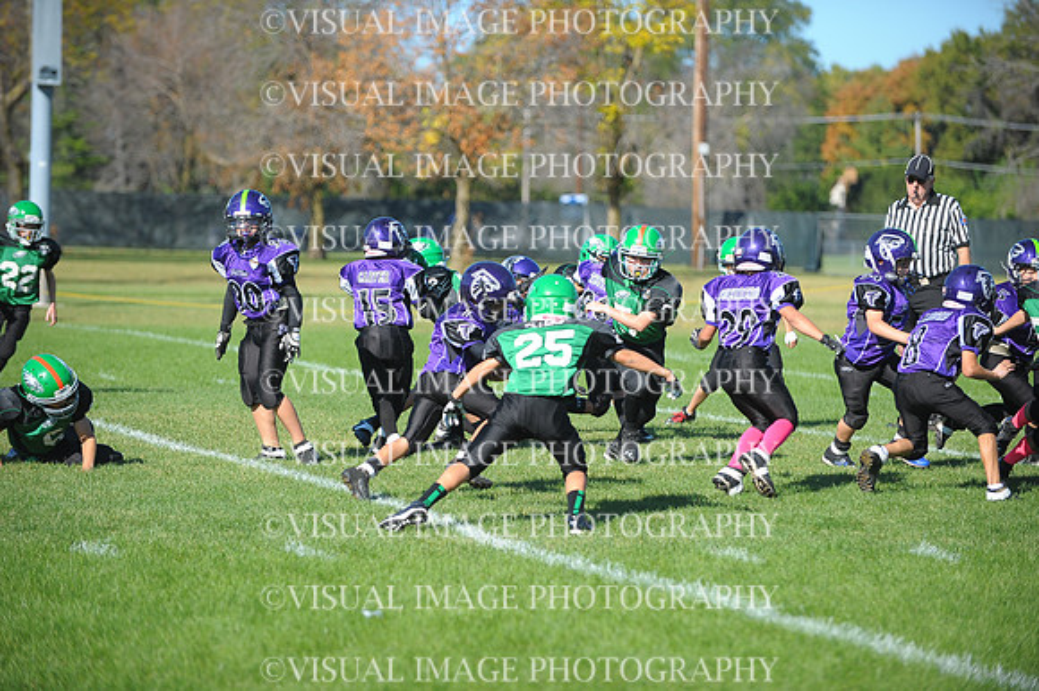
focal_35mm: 150
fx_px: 4327
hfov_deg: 13.7
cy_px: 346
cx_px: 520
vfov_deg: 9.1
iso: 250
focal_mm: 150
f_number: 3.2
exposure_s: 1/2000
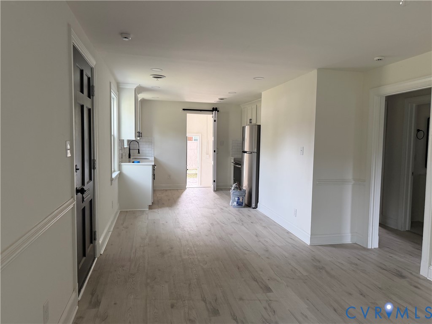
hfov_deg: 71.6
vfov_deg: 56.8
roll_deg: -0.6
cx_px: 216
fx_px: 300
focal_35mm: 24
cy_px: 162
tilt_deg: -3.8
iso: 200
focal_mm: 6.76
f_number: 1.78
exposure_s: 1/215
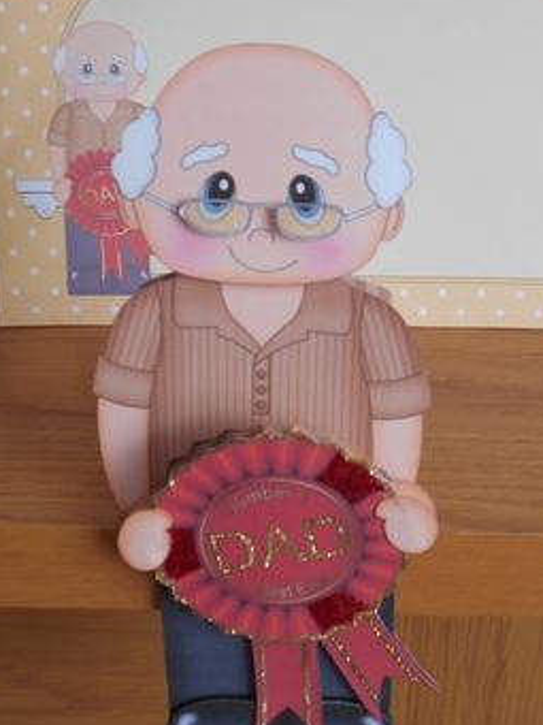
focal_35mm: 45
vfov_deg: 41.9
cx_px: 318
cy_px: 294
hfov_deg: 32.1
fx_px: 941
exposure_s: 1/30
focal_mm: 5.8
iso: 110
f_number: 3.6
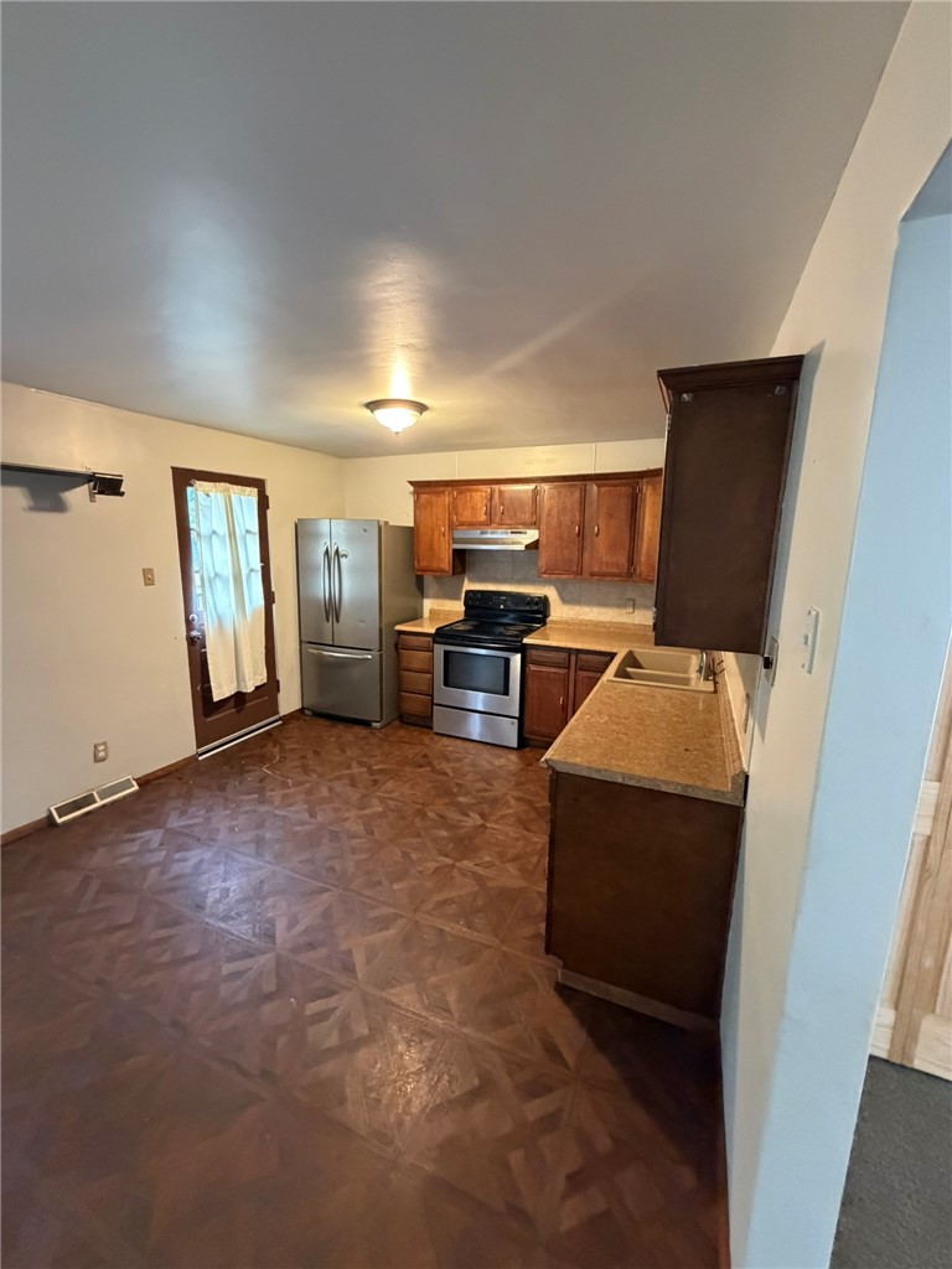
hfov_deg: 85.7
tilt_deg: -8.5
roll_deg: -0.1
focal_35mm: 14
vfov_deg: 102.1
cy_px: 634
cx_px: 476
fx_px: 513
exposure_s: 1/60
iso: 800
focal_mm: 2.22
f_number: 2.2
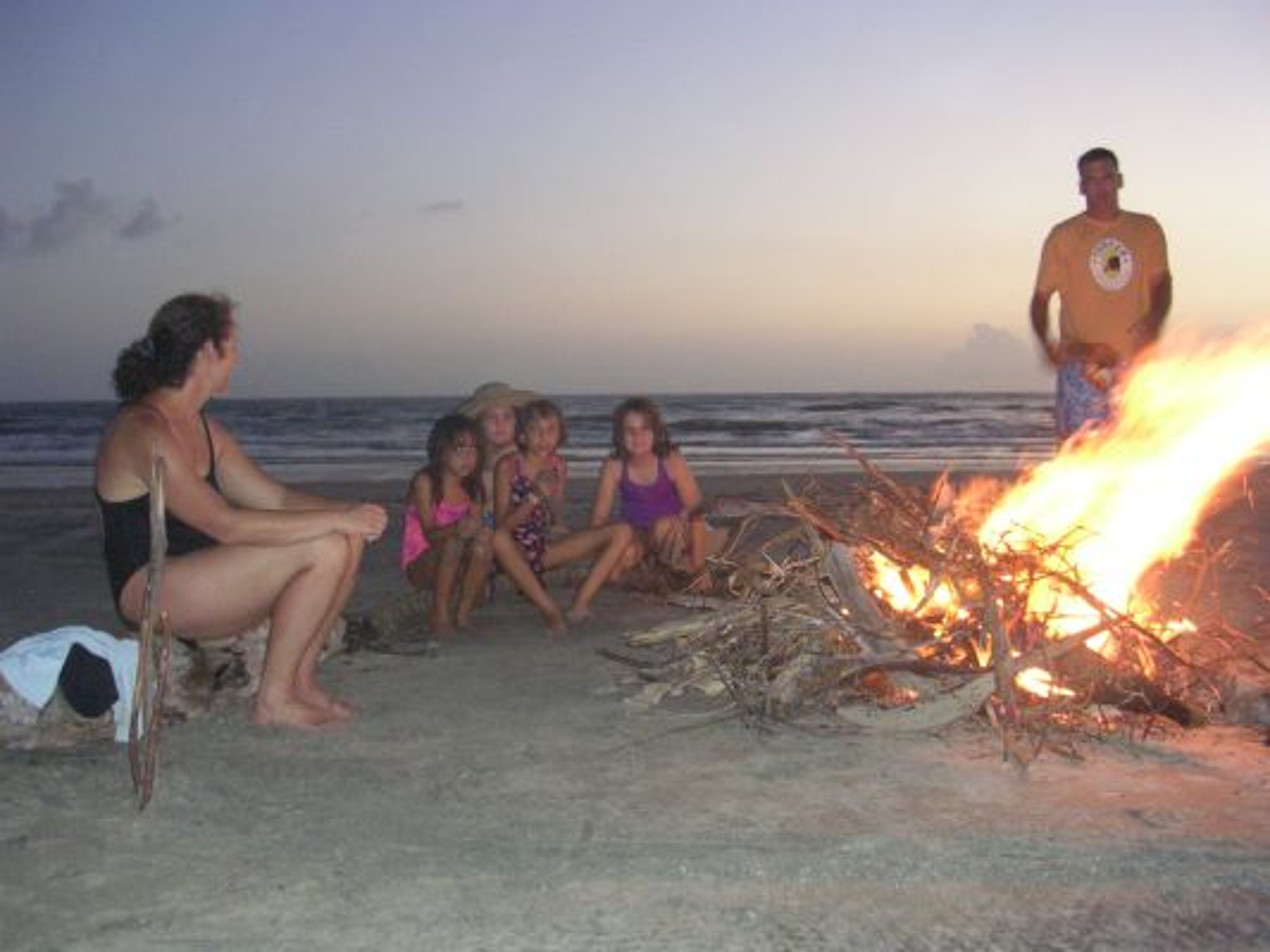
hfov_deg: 49.0
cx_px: 635
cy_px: 476
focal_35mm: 38
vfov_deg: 37.7
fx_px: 1394
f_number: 2.8
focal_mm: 5.8
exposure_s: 1/16
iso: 200
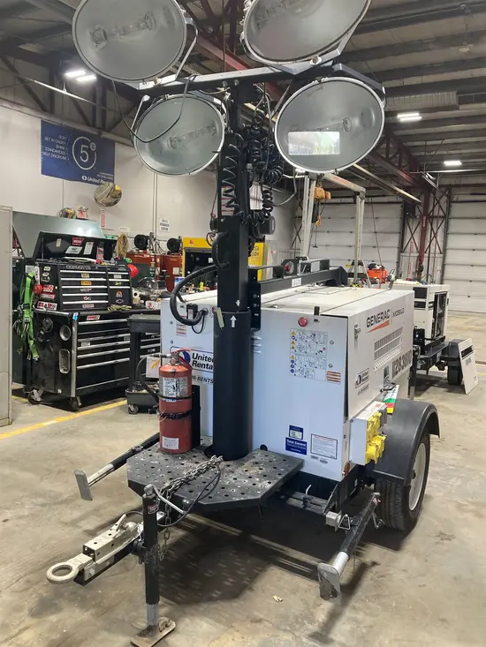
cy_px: 324
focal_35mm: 28
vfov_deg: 63.4
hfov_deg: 49.8
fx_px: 524
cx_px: 243
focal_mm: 3.99
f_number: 1.8
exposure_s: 1/60
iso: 125
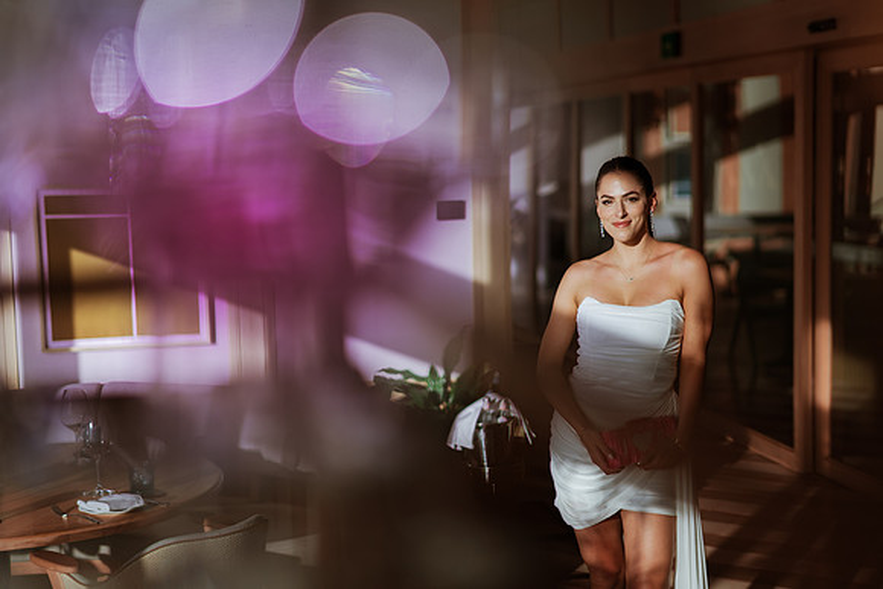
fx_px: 1423
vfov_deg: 23.4
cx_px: 442
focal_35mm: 58
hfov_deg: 34.5
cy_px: 294
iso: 100
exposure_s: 1/3200
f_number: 1.4
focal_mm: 58
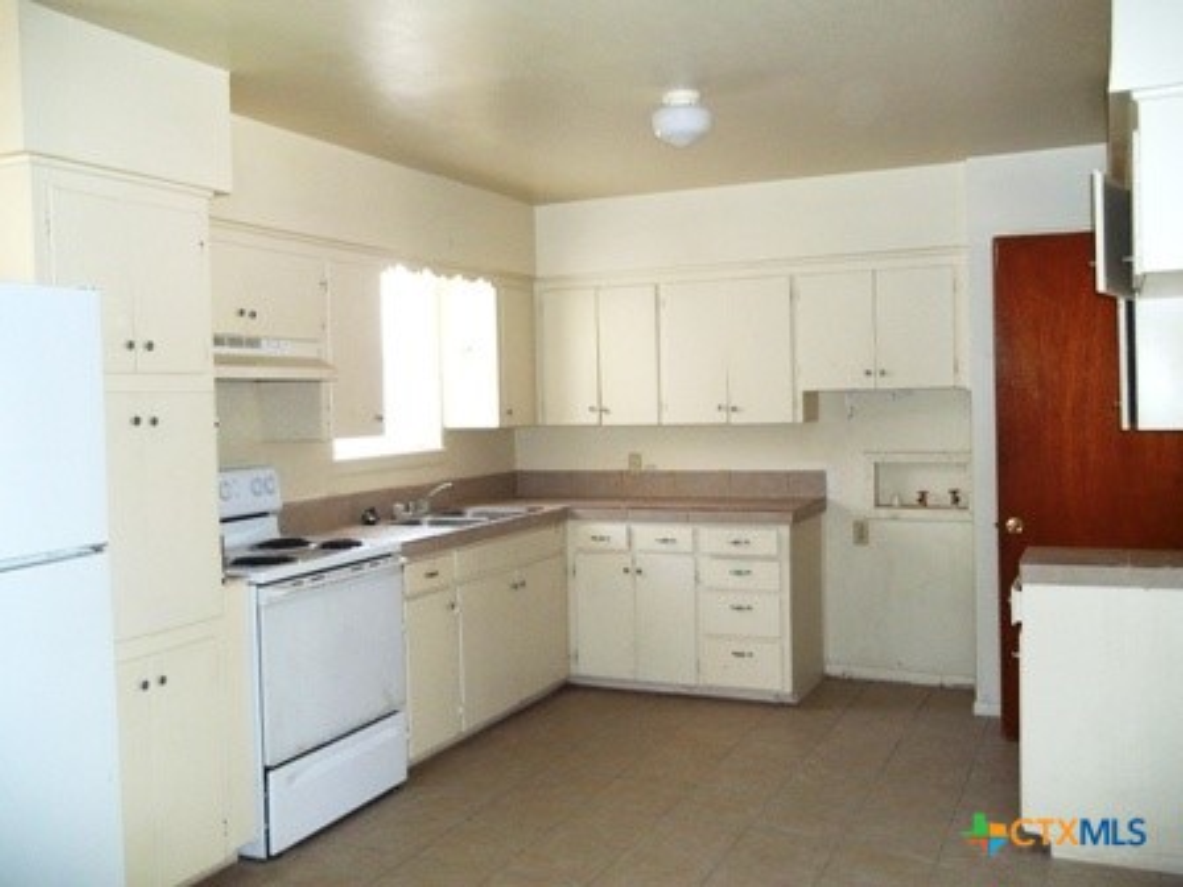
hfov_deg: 56.8
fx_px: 1094
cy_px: 444
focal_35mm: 32
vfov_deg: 44.2
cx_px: 592
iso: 160
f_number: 2.9
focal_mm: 5.7
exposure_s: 1/30
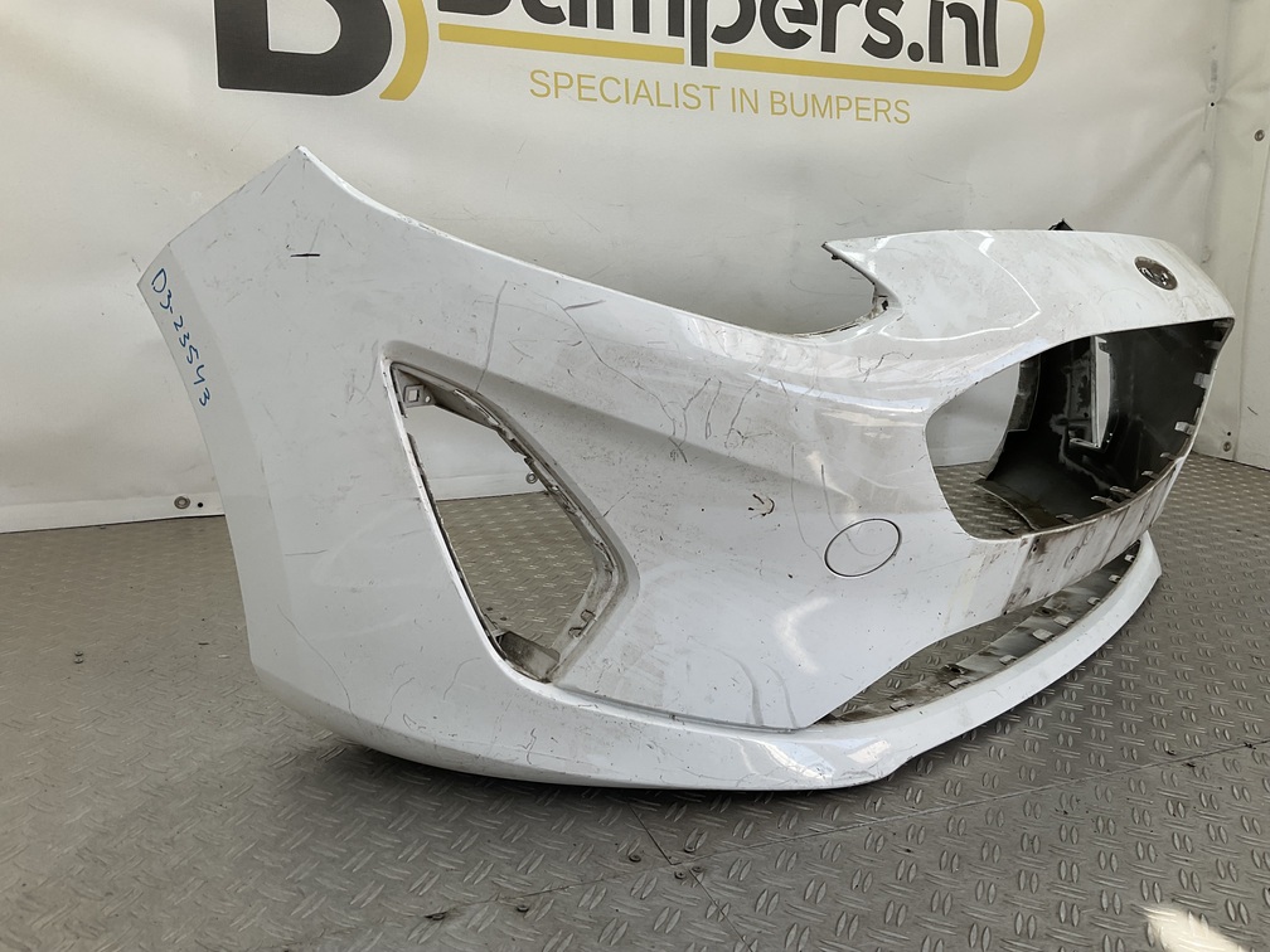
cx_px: 635
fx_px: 1064
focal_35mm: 29
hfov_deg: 61.7
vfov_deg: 48.2
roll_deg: -4.0
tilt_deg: -15.2
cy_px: 476
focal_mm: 3
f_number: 1.8
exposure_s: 1/237
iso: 16
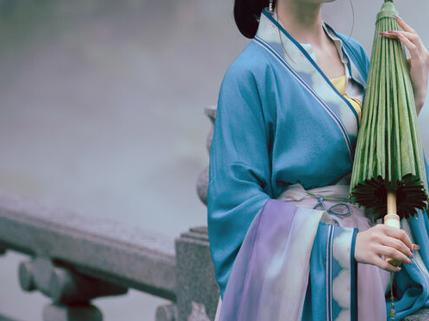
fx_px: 2440
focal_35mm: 197
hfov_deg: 9.9
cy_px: 152
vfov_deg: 7.5
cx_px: 463
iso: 200
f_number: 2
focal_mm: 85
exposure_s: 1/800
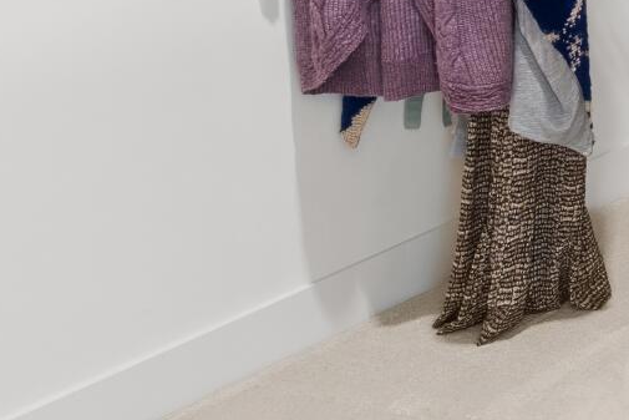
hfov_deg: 14.8
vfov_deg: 12.3
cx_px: 1452
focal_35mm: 95
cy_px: -486
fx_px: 1660
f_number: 8
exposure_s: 1/1.67
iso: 800
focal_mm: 16
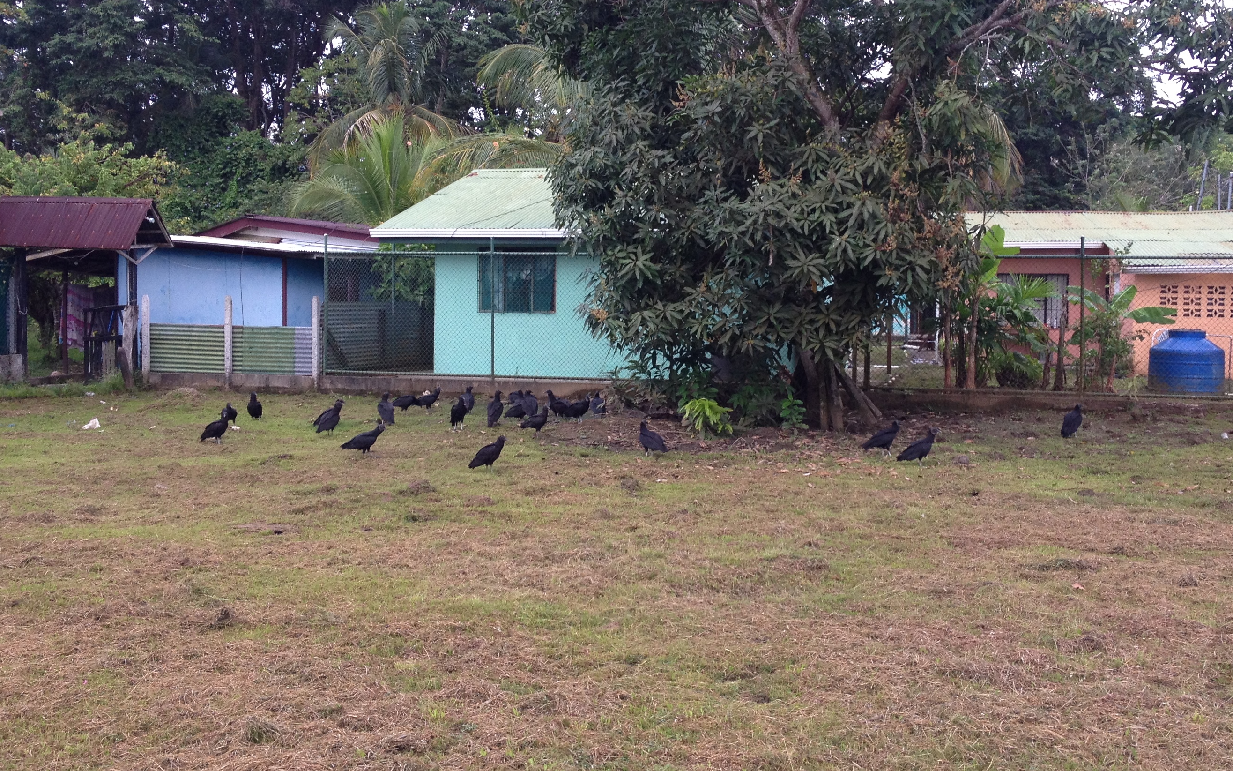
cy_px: 335
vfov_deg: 28.0
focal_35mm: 46
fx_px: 1546
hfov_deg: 43.5
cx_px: 654
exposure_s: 1/120
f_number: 2.4
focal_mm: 4.28
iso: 64
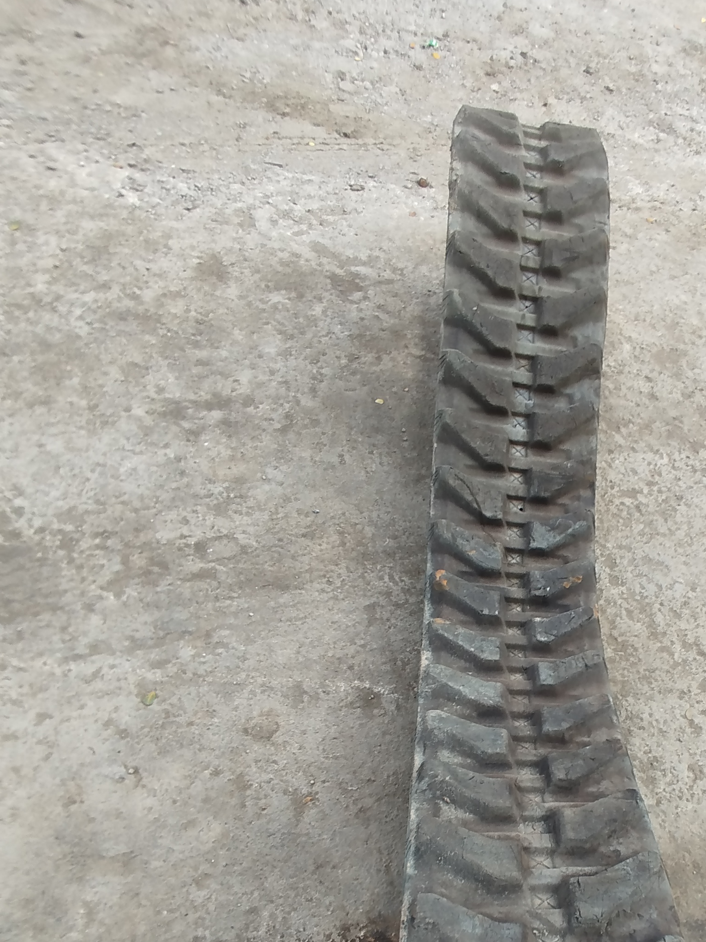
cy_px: 718
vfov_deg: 66.6
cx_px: 552
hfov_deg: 53.5
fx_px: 653
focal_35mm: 24
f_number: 2.2
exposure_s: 1/162
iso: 50
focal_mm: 1.65
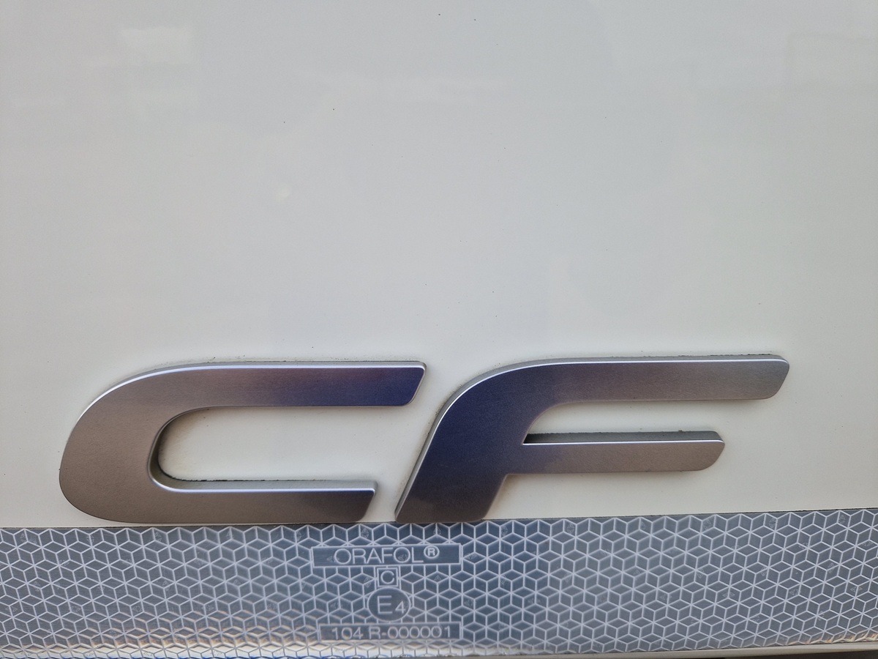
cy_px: 330
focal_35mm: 23
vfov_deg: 58.9
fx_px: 583
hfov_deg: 73.9
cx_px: 439
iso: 50
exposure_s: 1/622
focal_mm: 5.4
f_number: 1.8
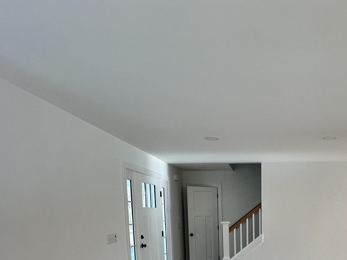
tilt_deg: -6.2
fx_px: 261
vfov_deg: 47.0
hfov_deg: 63.2
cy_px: 241
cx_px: 262
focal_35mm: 26
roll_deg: +0.0
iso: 160
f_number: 2.2
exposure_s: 1/120
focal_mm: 2.22
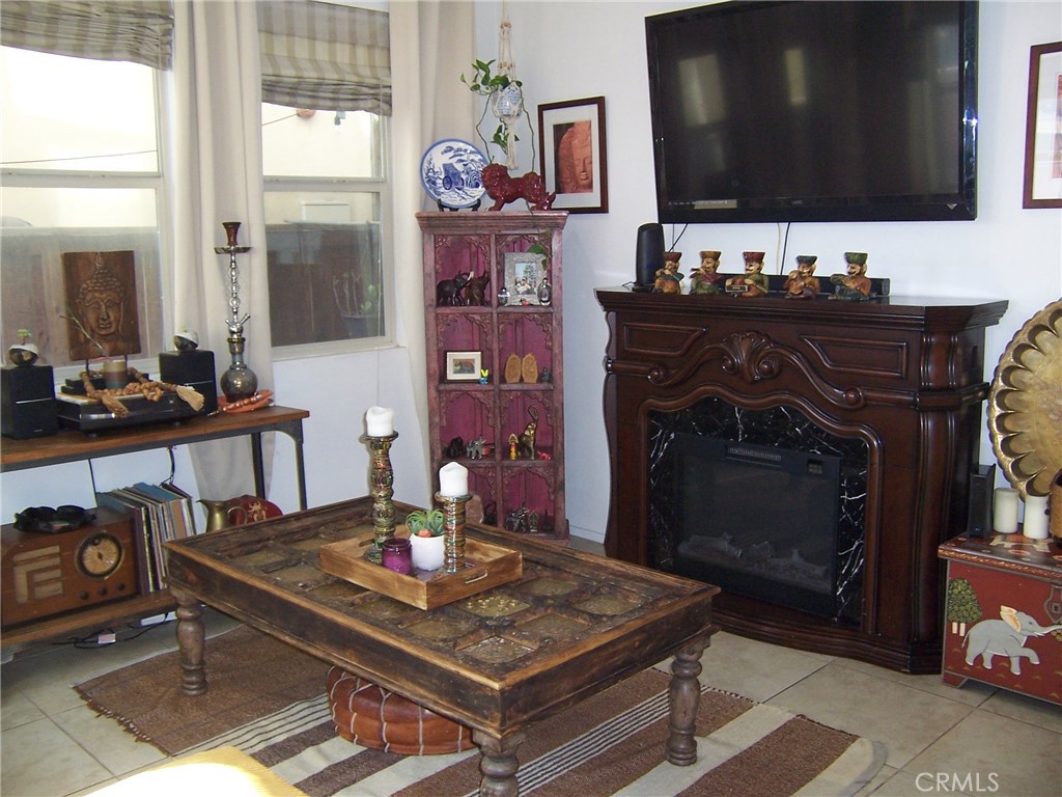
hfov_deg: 55.4
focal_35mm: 33
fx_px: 1012
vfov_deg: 42.9
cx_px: 531
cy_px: 398
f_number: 2.8
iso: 140
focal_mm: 5.5
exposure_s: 1/60
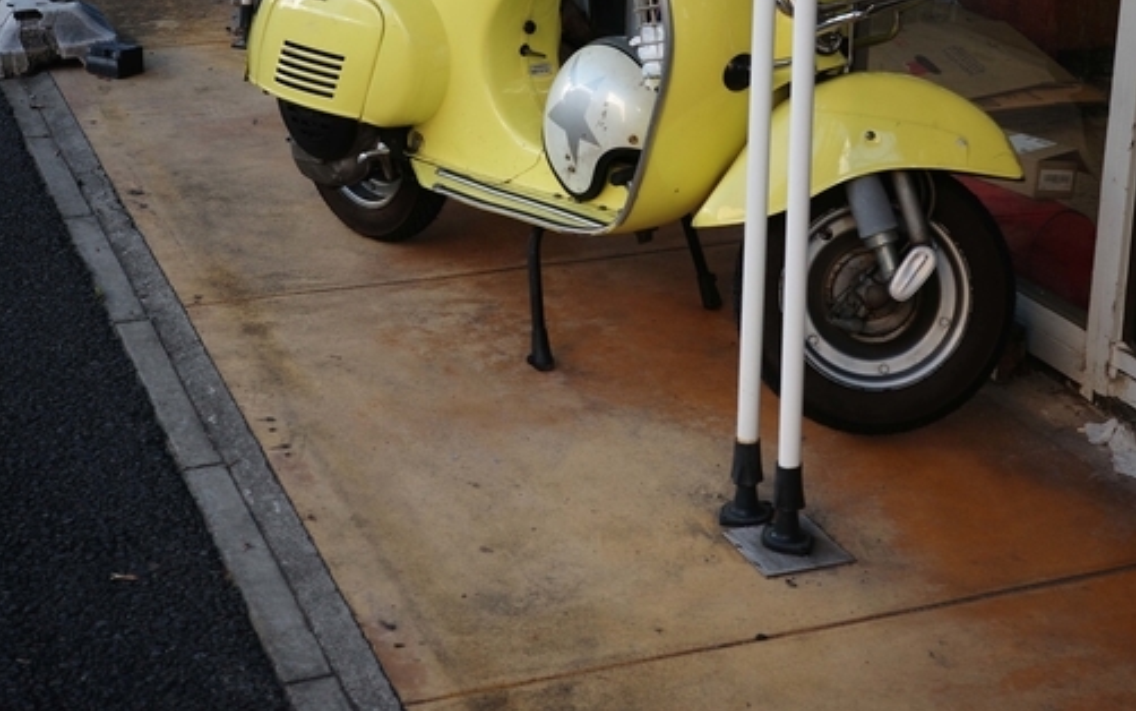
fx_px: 2013
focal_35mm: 65
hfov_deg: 31.5
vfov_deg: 19.8
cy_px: 151
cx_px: 616
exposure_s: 1/320
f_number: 4
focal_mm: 26
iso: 400
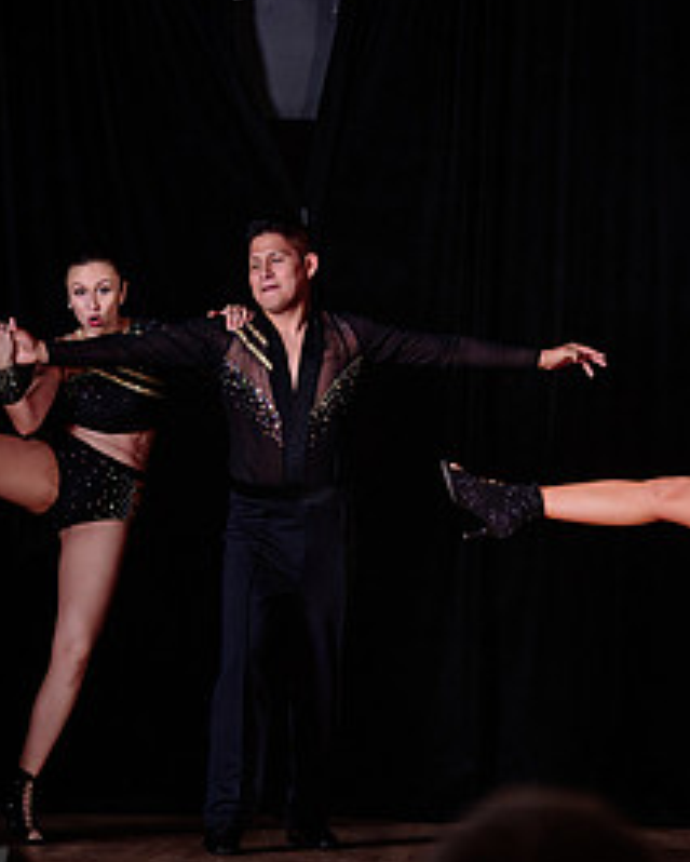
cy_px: 546
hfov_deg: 8.7
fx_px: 4541
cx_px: 547
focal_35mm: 178
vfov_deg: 10.8
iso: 400
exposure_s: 1/200
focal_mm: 75
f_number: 3.2
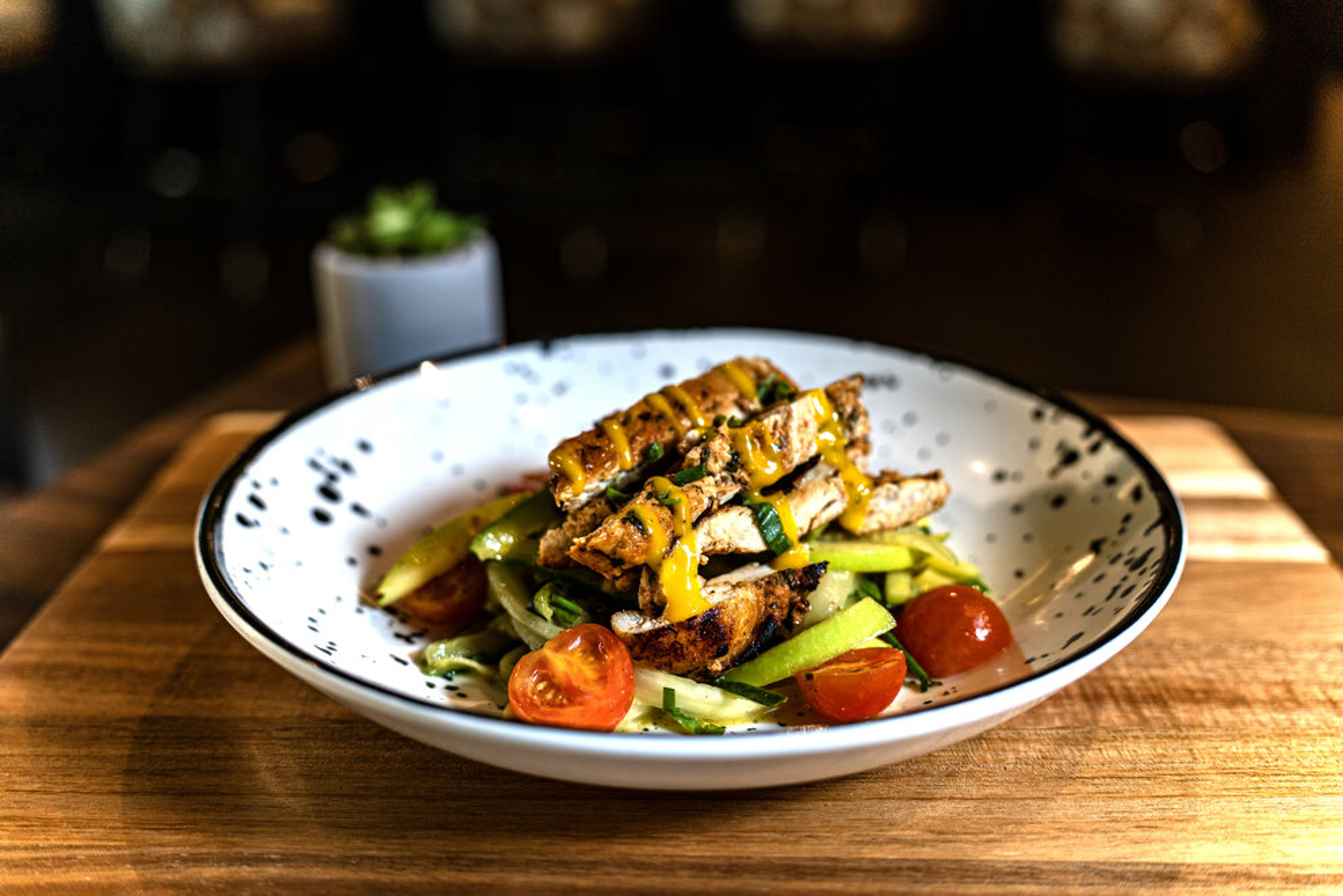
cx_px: 672
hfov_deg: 54.4
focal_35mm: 35
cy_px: 448
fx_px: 1306
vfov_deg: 37.9
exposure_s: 1/40
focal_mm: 35
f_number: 2.8
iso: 250
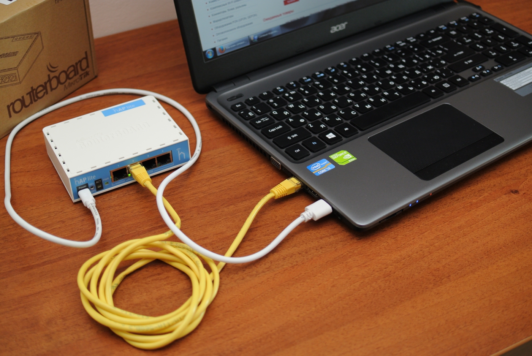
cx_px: 266
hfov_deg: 40.3
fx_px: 725
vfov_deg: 27.6
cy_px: 178
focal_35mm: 49
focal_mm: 18.5
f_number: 1.8
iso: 100
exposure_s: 1/60
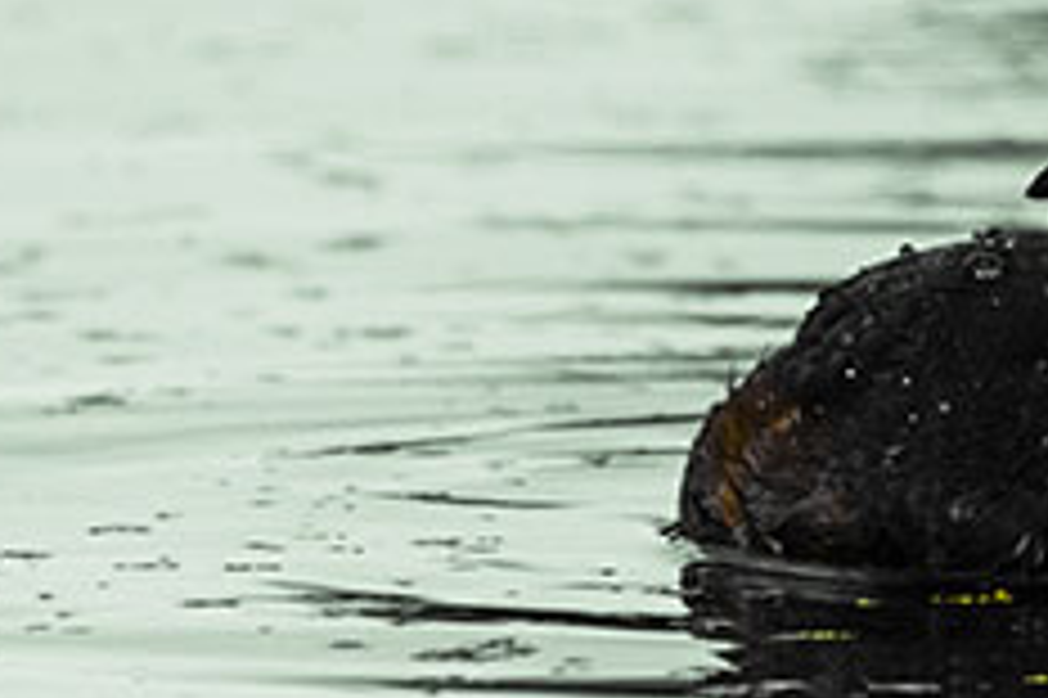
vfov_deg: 0.5
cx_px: 589
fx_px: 74789
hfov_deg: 0.8
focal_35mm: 2571
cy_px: 592
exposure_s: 1/3200
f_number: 13
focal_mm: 1200
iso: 3200
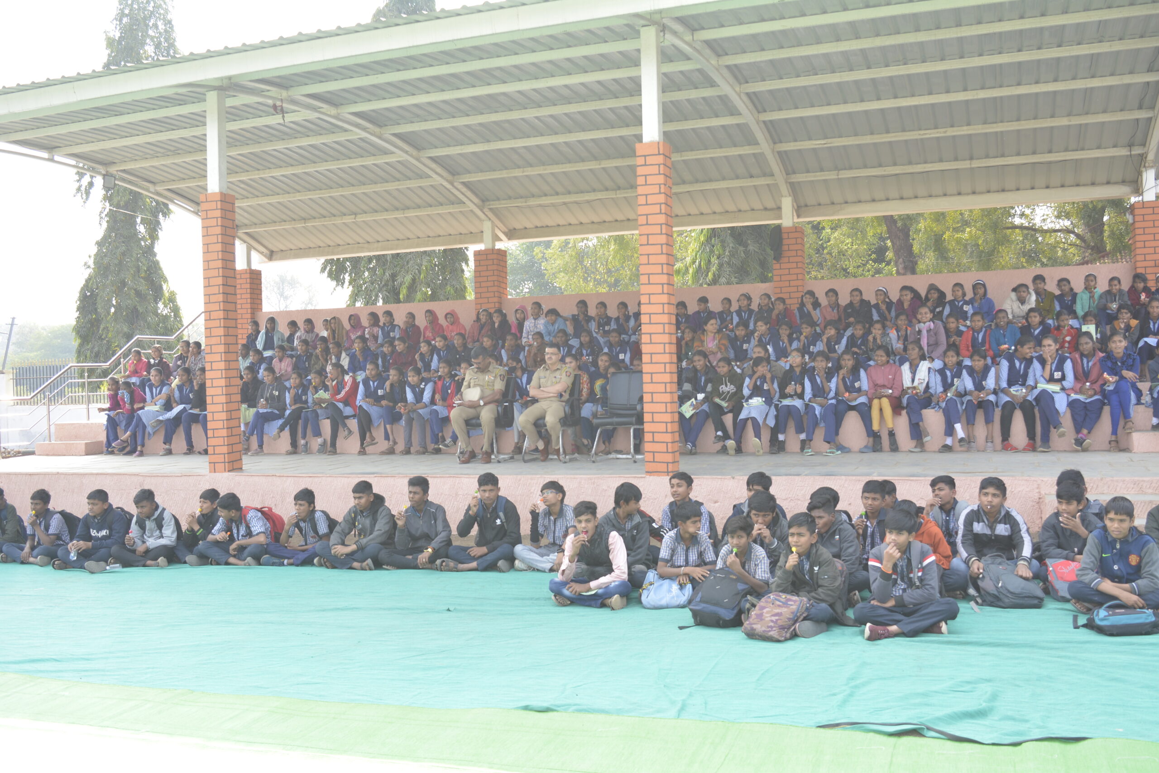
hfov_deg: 55.1
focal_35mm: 34
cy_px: 386
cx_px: 580
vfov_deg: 38.4
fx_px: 1111
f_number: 5.6
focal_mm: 23
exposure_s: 1/200
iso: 250
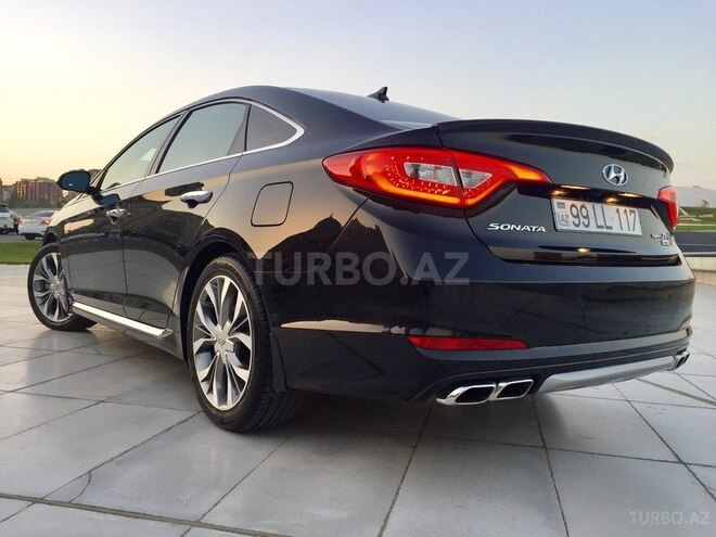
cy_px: 268
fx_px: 600
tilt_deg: -1.6
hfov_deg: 61.7
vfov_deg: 48.2
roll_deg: -2.9
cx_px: 358
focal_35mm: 29
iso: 40
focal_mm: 4.15
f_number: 2.2
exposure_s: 1/100
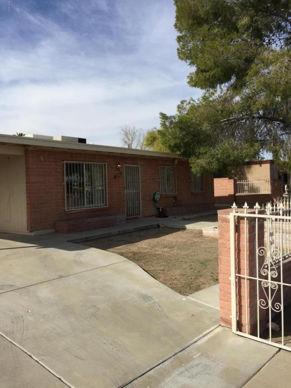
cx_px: 146
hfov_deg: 48.2
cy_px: 194
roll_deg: +1.7
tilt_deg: +1.3
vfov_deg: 61.7
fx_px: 325
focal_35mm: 29
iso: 32
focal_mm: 4.15
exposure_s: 1/2825
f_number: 2.2
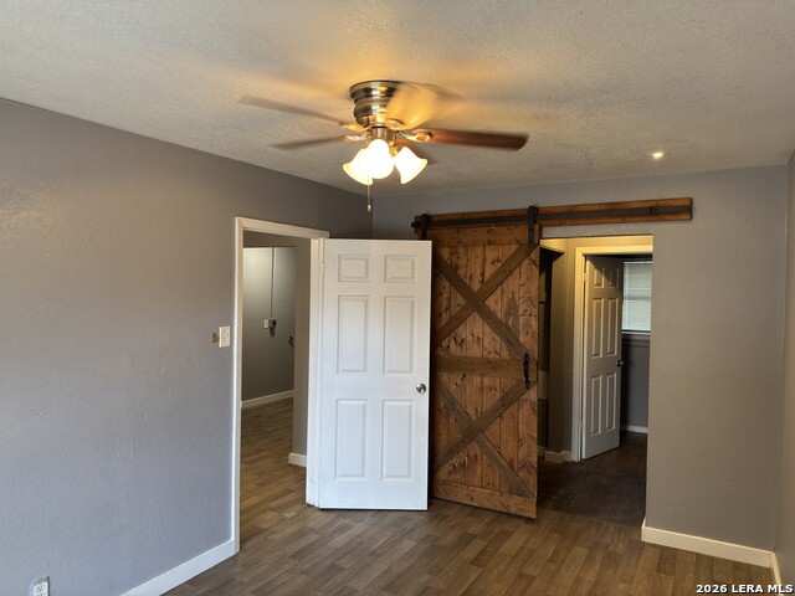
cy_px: 298
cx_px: 398
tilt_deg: -0.8
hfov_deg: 71.6
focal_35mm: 24
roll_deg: -1.1
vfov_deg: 56.8
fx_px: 551
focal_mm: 6.76
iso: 125
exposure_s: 1/60
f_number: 1.78
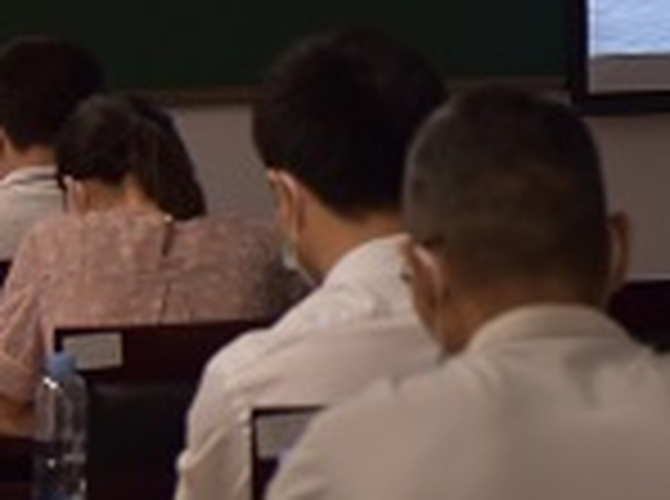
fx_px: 4364
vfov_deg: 6.5
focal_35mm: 226
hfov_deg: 8.5
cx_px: 1061
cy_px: -167
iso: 640
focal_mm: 52
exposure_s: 1/60
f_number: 4
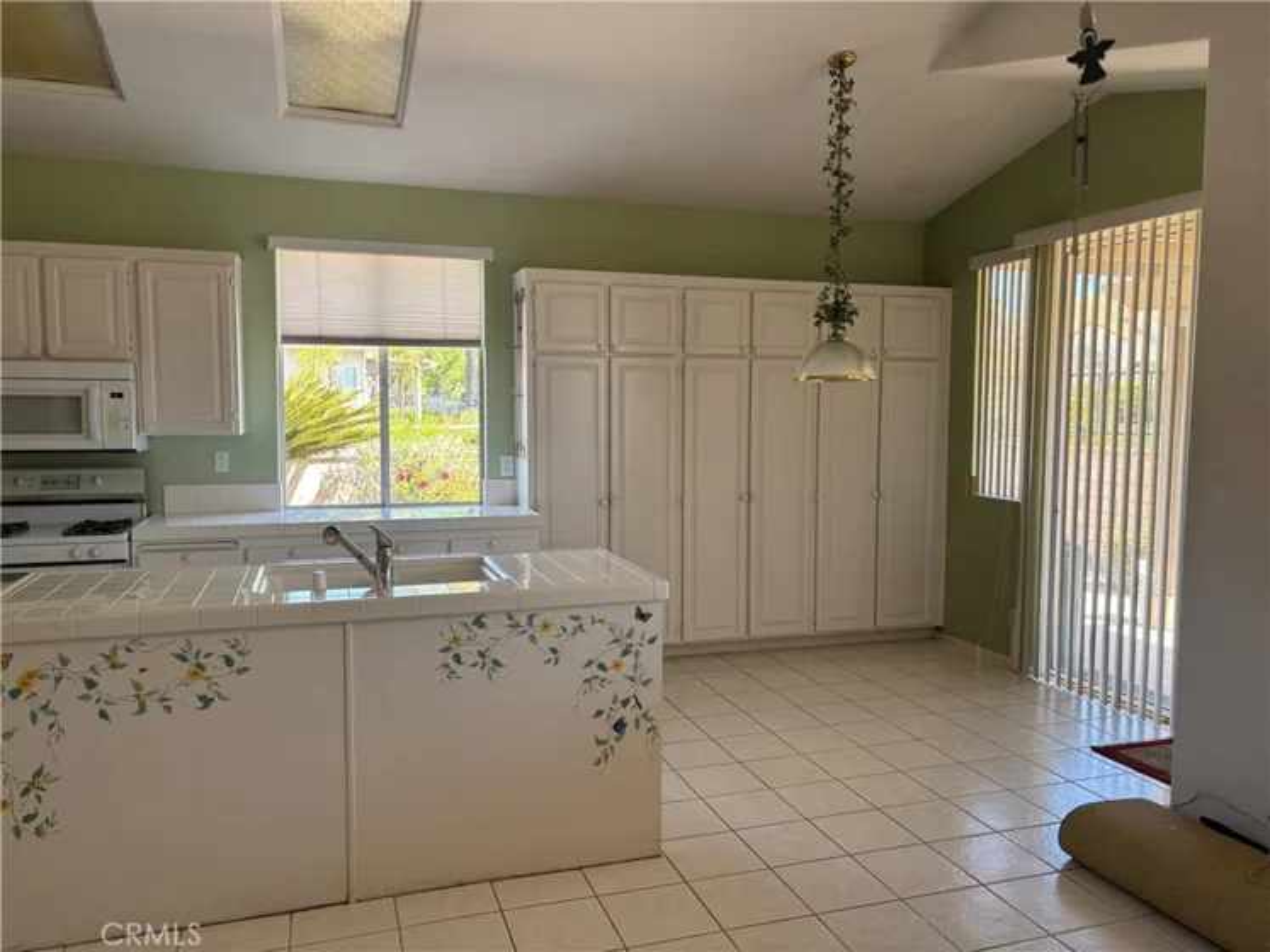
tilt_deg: -4.1
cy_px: 476
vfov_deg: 53.1
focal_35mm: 26
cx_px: 635
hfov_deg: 67.3
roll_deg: +0.1
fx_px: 954
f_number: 1.6
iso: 64
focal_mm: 5.96
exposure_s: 1/142
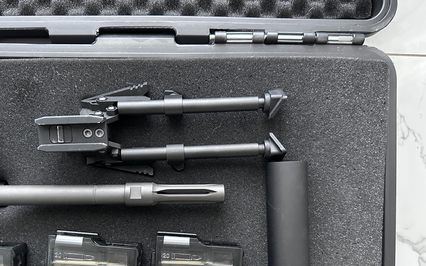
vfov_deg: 41.1
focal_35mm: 30
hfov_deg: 62.7
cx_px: 191
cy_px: 184
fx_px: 348
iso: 1000
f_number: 1.78
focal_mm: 6.86
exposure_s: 1/40
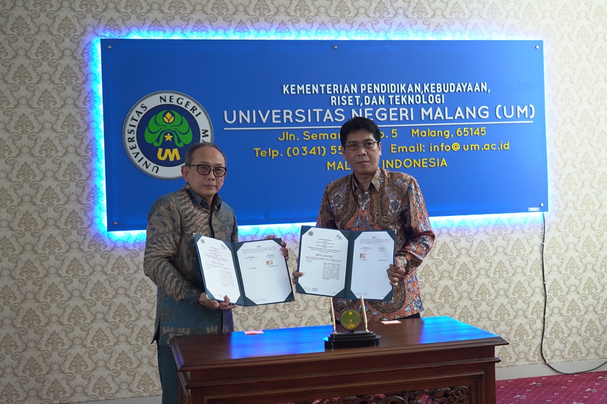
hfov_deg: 44.5
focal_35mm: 44
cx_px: 304
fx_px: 742
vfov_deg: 30.5
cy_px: 202
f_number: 4
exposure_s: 1/100
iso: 1250
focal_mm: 44
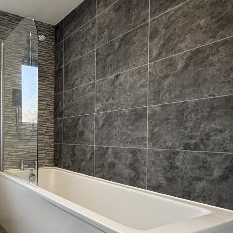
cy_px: 140
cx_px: 19
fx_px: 206
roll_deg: +0.1
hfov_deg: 51.5
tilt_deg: -1.2
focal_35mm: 27
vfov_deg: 58.6
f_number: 2.2
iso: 125
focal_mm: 2.22
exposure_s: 1/99
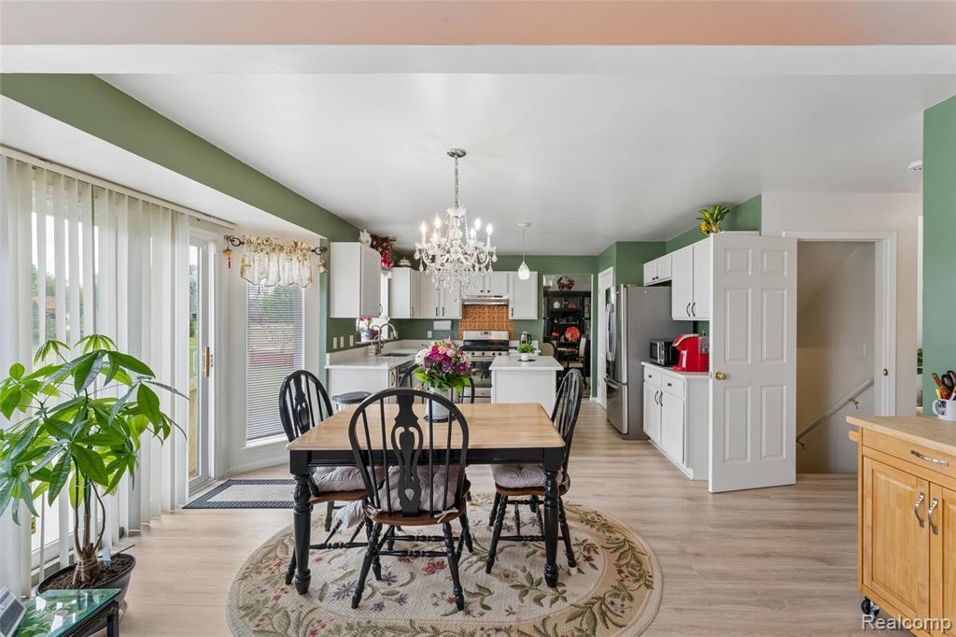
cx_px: 478
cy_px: 318
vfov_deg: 81.2
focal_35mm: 14
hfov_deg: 104.3
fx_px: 372
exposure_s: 1/15
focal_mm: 14
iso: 400
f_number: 13
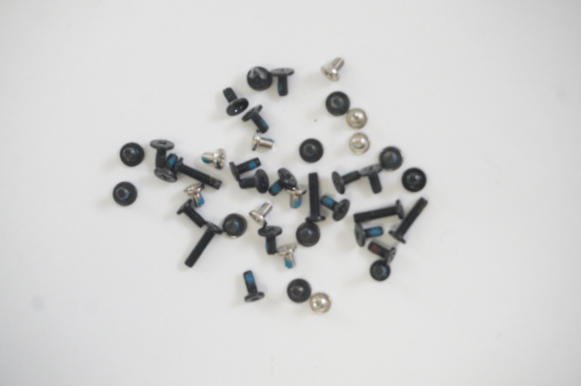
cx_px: 290
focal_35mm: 70
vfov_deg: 19.3
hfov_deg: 28.7
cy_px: 193
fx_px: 1137
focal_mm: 47
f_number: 5.6
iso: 5000
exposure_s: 1/200
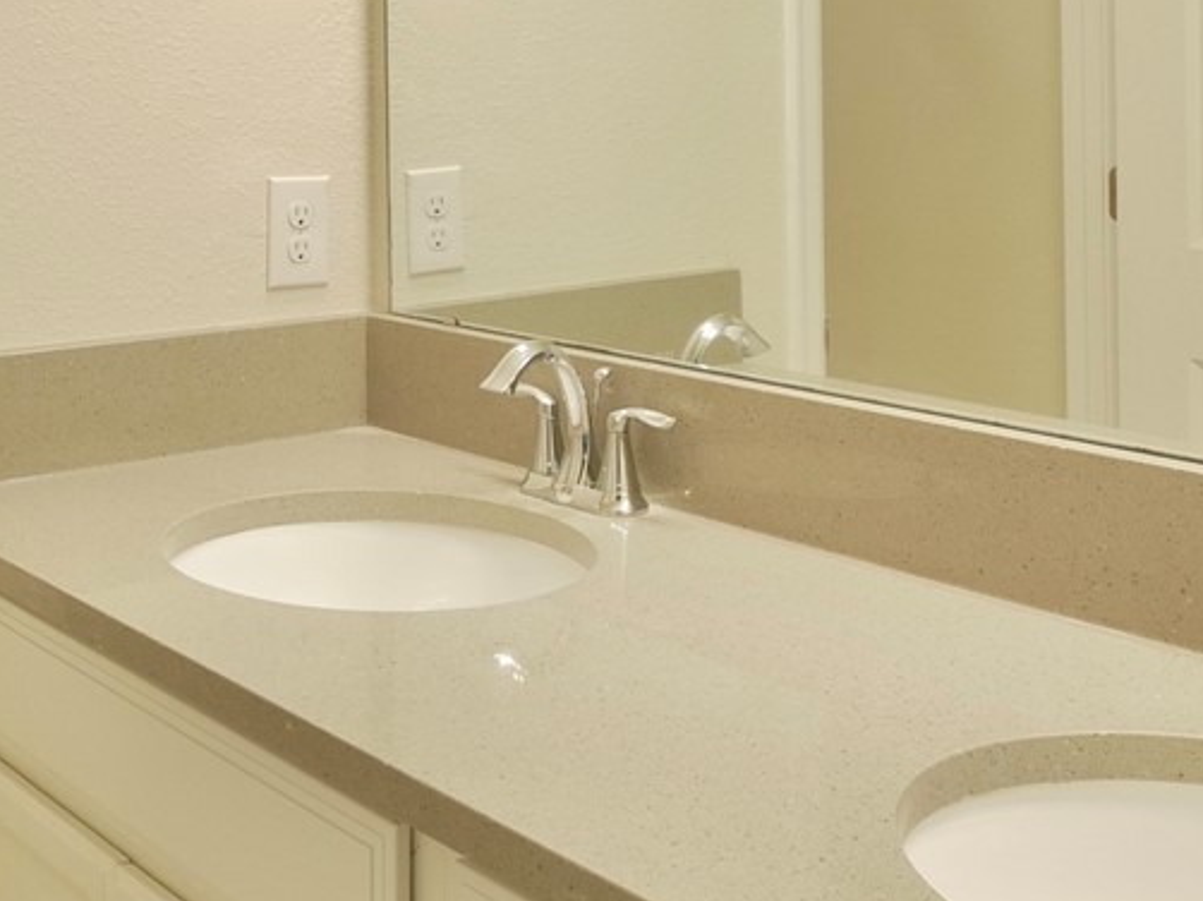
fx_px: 1772
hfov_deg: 37.5
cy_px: 81
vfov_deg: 27.5
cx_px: 551
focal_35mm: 51
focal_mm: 8
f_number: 4.5
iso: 400
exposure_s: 1/40
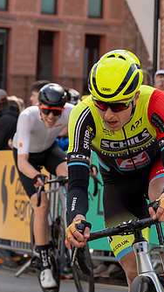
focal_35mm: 279
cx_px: 107
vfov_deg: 7.7
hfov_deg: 4.4
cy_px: 49
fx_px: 2156
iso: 320
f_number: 5
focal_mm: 84
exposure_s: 1/1000
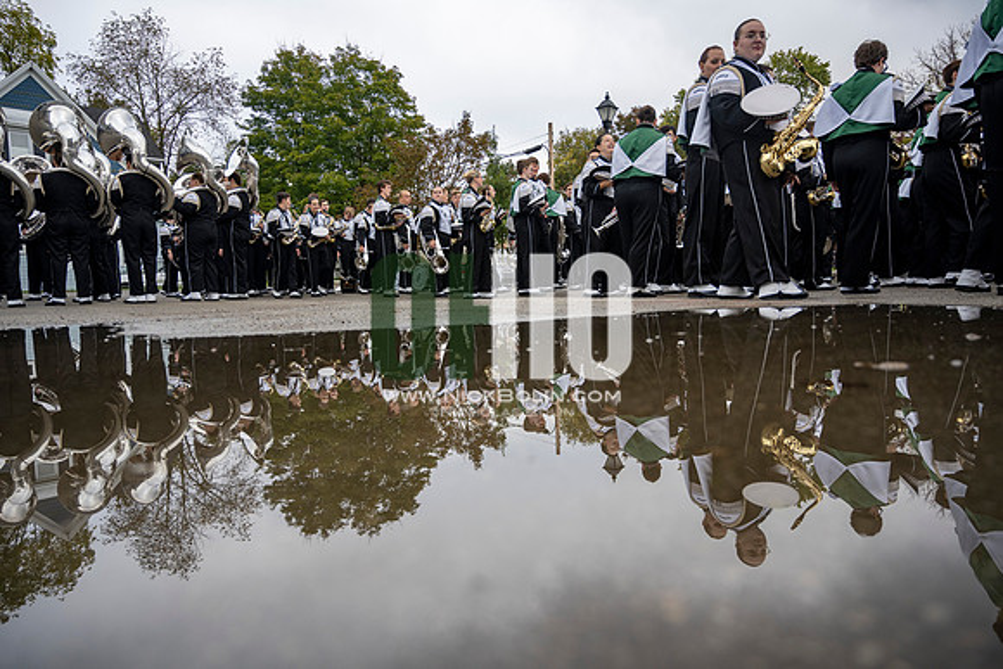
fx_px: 669
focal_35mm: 24
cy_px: 334
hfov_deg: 73.7
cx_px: 502
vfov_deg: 53.2
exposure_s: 1/800
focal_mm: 24
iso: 400
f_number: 4
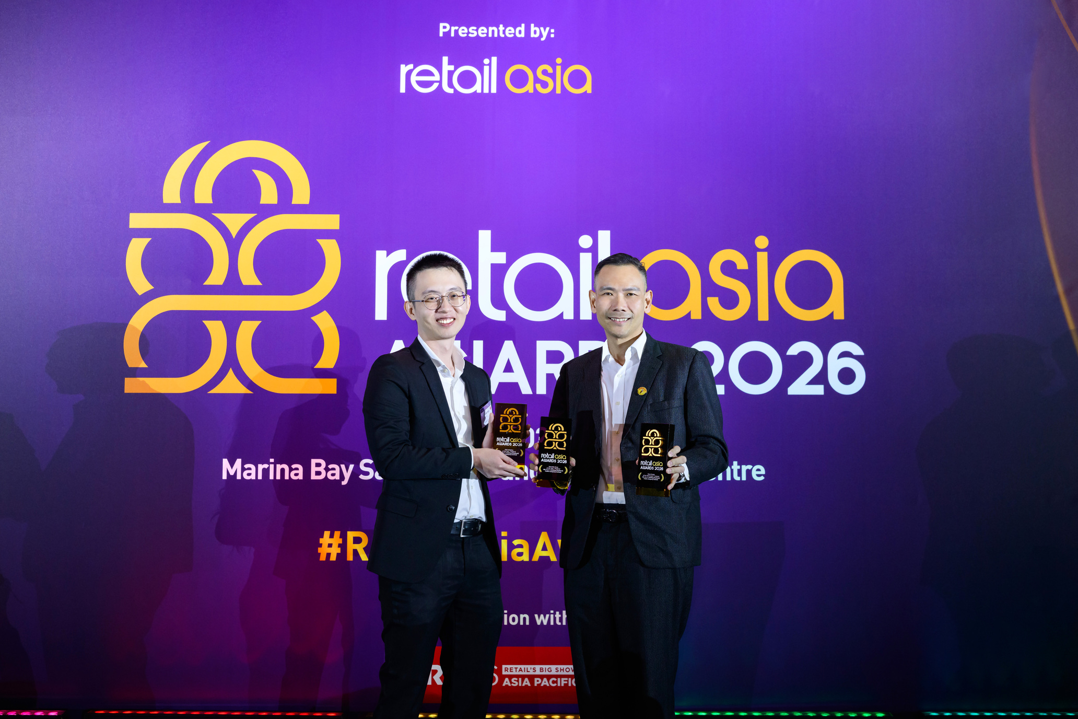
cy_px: 360
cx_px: 539
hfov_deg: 45.4
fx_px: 1288
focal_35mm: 43
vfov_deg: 31.2
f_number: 4.5
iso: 1600
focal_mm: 43
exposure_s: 1/250
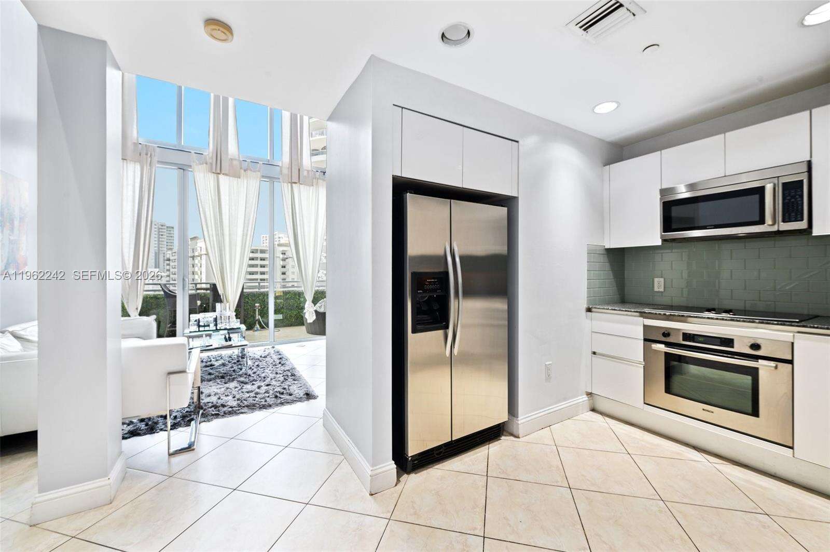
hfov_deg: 104.3
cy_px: 276
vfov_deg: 81.1
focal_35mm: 14
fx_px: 322
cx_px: 415
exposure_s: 1/6
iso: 200
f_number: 8
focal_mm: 14
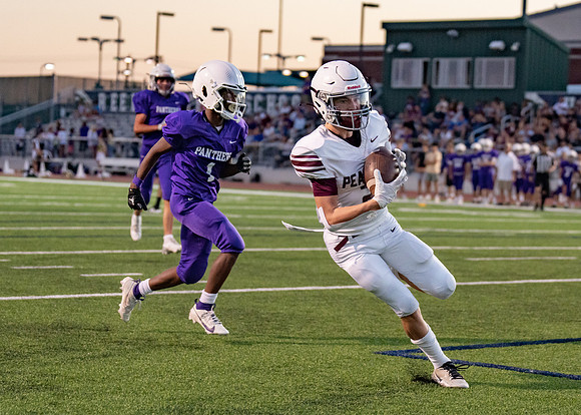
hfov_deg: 16.9
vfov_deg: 12.1
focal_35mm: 119
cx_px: 341
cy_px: 247
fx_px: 1958
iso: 2000
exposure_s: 1/1250
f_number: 2.8
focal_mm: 70
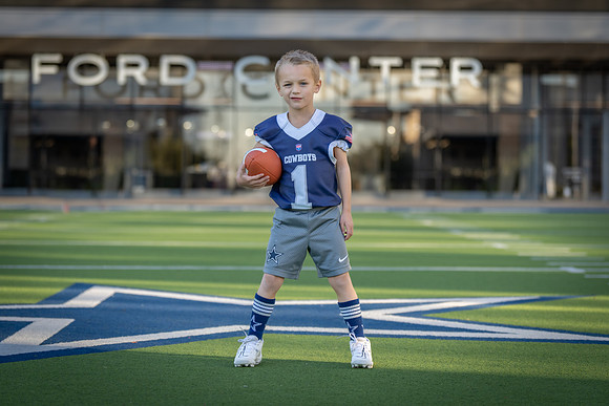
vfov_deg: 13.4
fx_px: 1731
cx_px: 309
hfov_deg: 20.0
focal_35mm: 102
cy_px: 189
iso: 100
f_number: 2.8
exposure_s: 1/400
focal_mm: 91
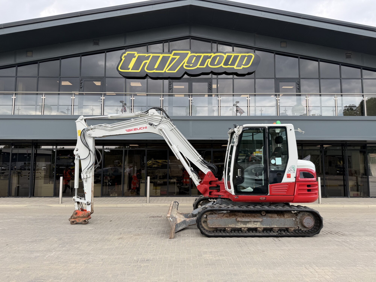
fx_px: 261
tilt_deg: +5.0
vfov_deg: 56.8
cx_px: 188
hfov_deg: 71.6
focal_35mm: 24
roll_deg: +0.3
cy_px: 141
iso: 80
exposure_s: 1/632
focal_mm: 6.76
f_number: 1.78
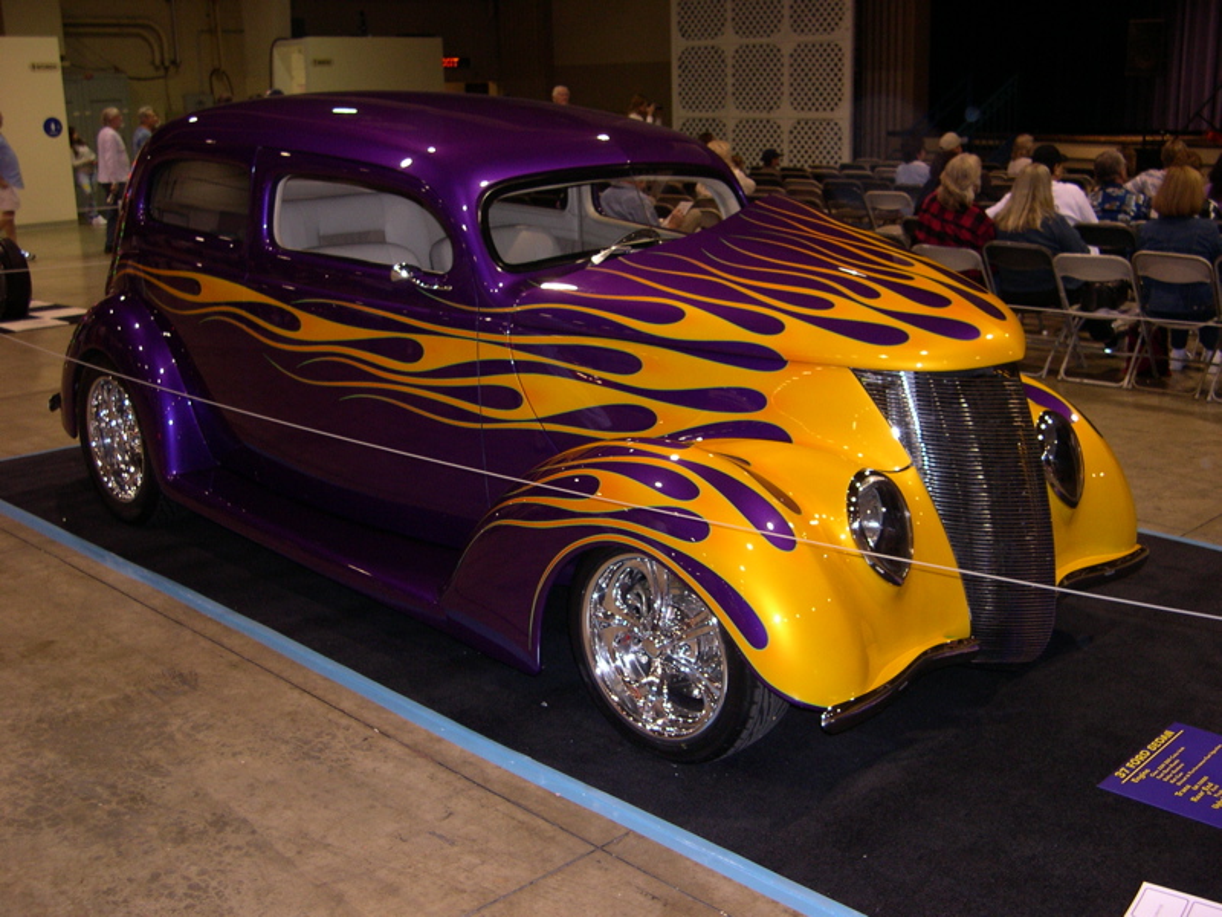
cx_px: 611
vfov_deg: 37.7
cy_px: 458
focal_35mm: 38
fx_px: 1341
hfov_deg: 49.0
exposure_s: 1/60
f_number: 2.8
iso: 155
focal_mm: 8
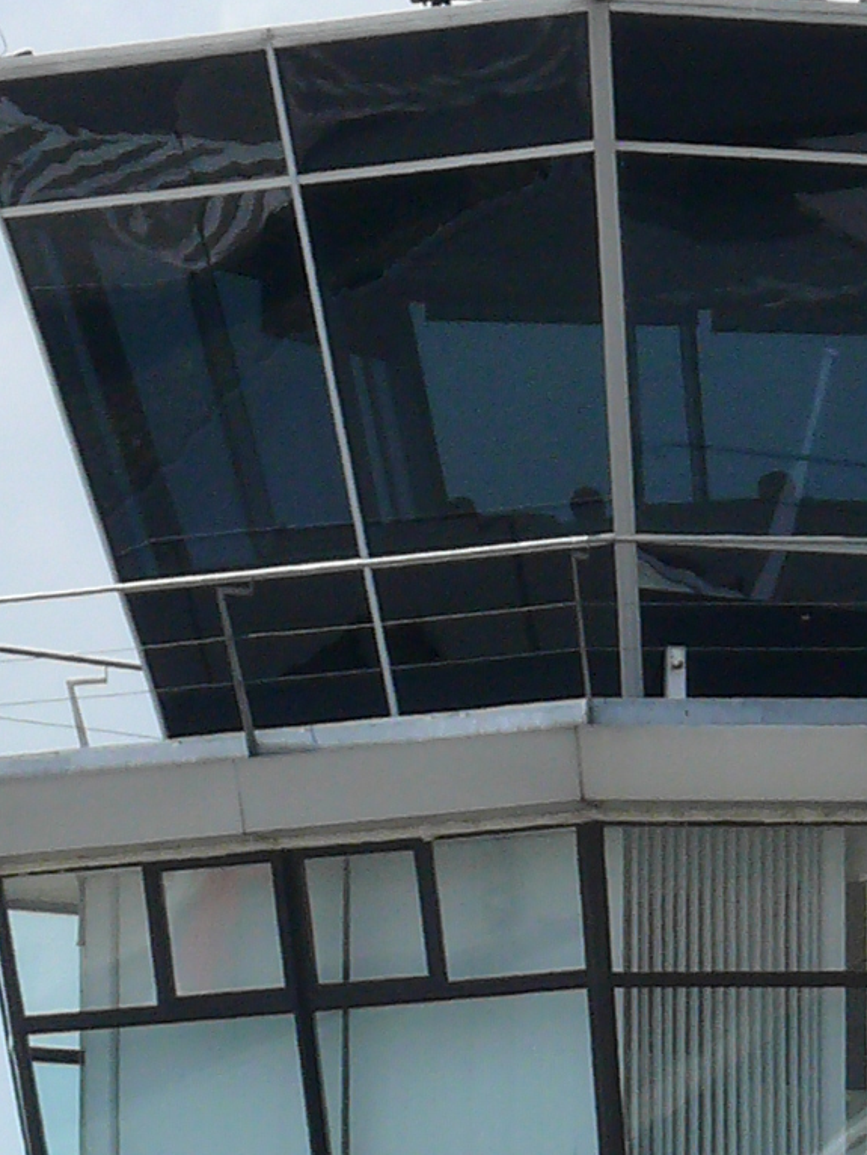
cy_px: 1808
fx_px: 27335
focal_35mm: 819
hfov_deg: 1.8
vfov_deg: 2.4
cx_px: 66
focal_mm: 36.3
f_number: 6.3
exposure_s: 1/500
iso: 100
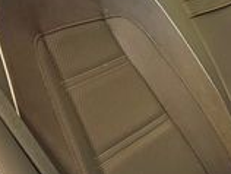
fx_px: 648
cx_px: 297
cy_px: 77
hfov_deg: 18.8
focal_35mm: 97
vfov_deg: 15.3
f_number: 1.78
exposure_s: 1/40
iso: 640
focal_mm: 6.76
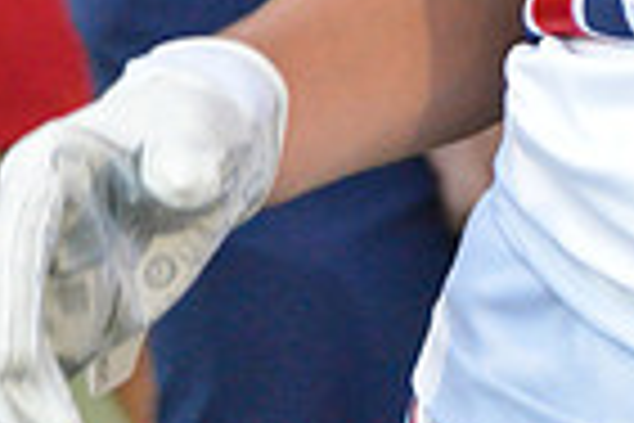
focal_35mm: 522
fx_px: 9193
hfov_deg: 3.9
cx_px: 706
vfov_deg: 2.6
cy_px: -724
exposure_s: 1/500
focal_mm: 85
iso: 4500
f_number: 4.5
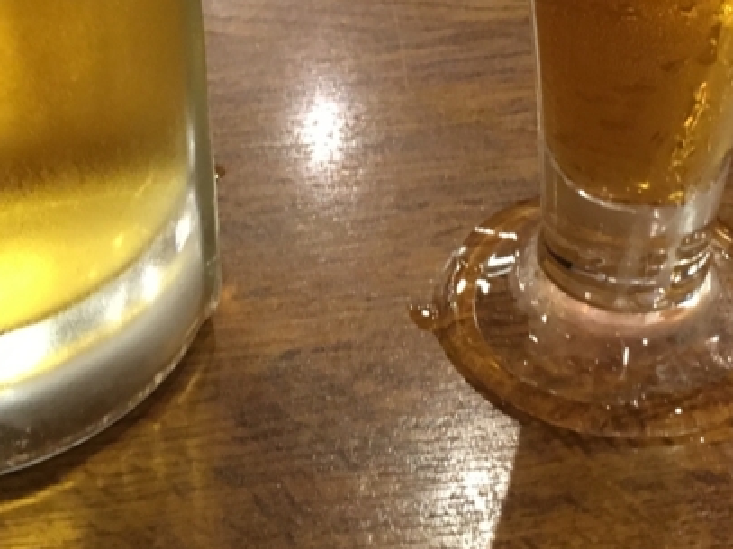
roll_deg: -3.1
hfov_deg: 26.6
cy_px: 54
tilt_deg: -33.3
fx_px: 1545
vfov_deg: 19.8
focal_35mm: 73
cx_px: 427
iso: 160
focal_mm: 4.15
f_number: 2.2
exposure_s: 1/30
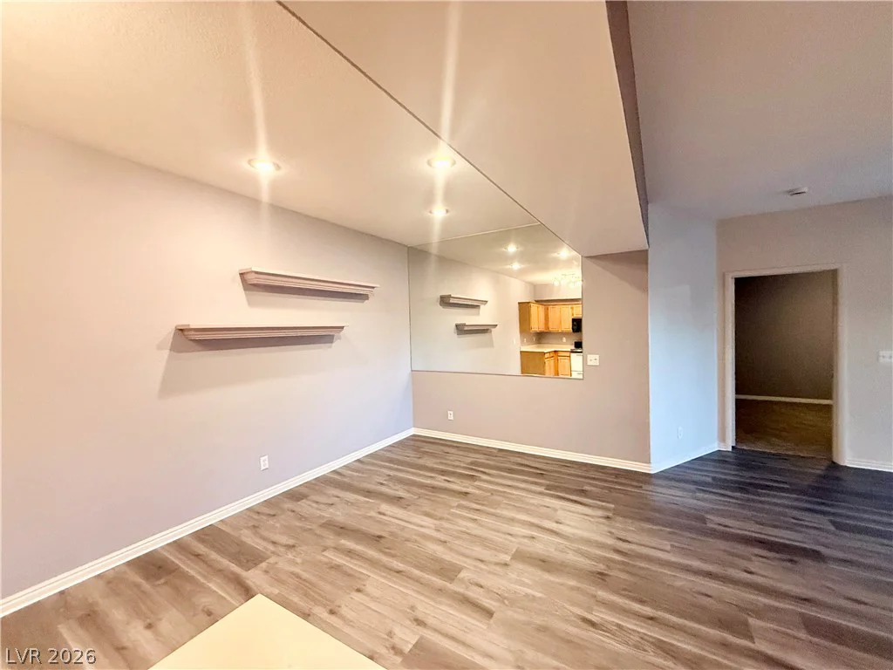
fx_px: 361
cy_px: 335
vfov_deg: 85.7
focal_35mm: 14
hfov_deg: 102.1
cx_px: 446
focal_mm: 2.22
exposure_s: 1/60
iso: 400
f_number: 2.2
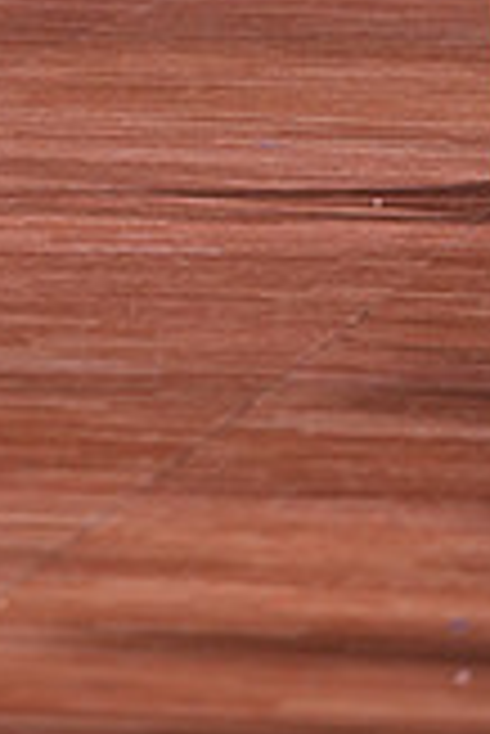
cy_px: -311
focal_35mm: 473
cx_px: -92
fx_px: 9636
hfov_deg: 2.9
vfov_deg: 4.3
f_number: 2.8
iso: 1250
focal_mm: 133
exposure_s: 1/400
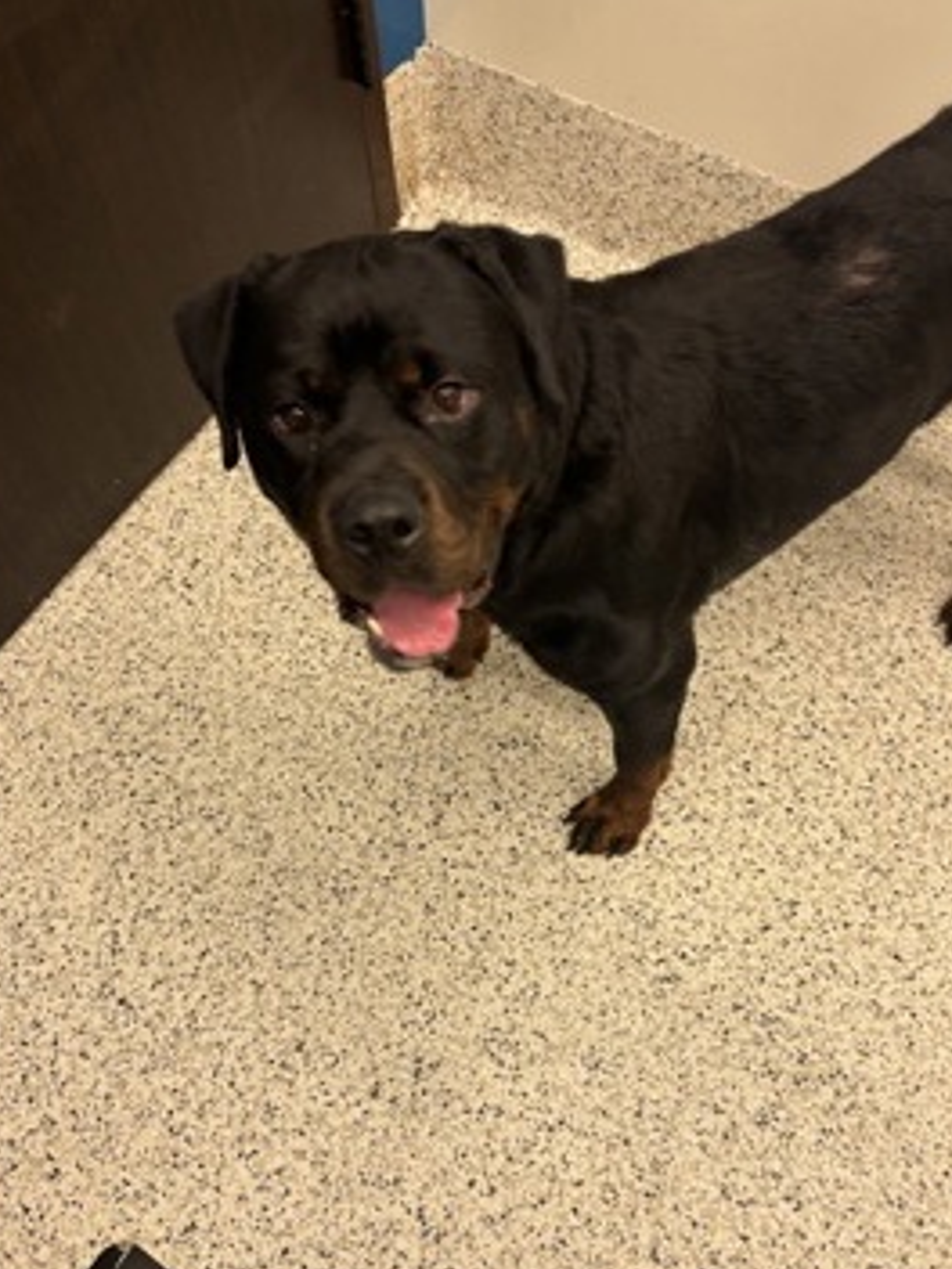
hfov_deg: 45.4
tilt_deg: -62.3
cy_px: 746
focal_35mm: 31
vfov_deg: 58.0
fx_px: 1137
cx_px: 514
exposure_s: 1/120
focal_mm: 5.96
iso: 100
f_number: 1.6
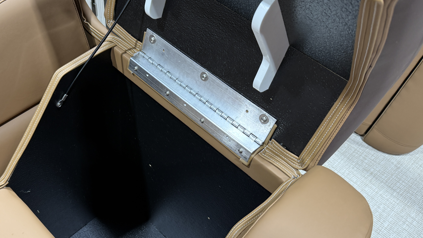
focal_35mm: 36
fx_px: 404
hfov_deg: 54.3
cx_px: 146
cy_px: 157
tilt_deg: -56.1
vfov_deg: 32.6
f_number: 1.78
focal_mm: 6.76
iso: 160
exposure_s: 1/120
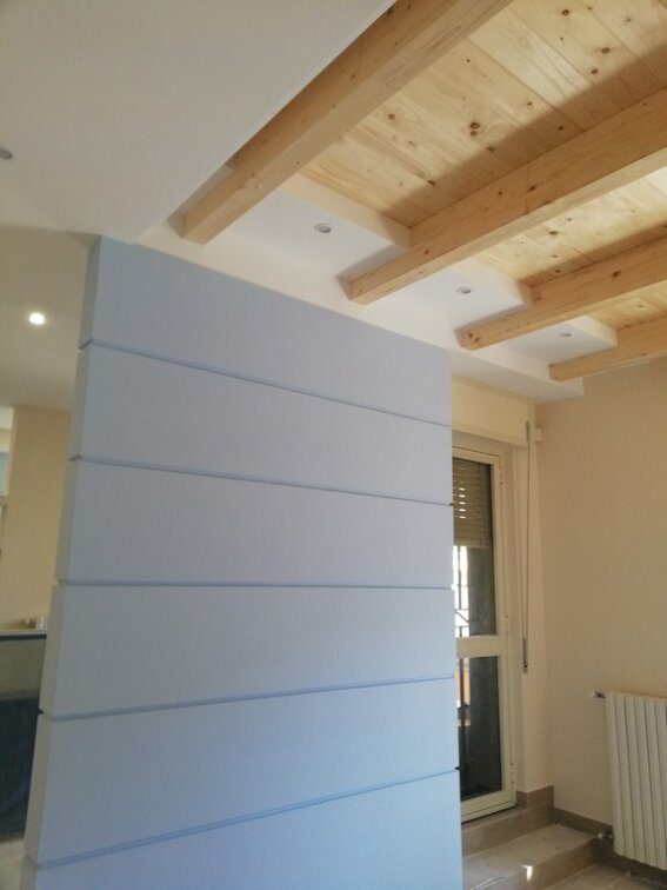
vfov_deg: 65.3
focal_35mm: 27
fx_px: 694
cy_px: 445
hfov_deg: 51.4
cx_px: 334
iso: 160
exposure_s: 1/50
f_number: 2.2
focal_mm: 3.81
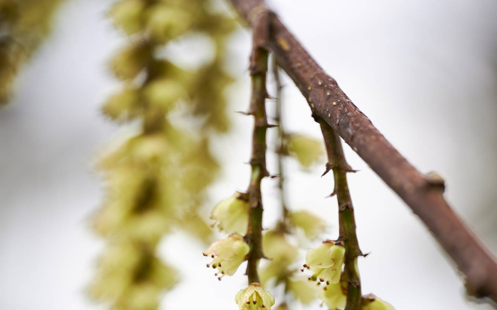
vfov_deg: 6.9
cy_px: 359
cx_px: 249
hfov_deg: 11.1
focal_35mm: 189
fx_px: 2560
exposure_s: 1/250
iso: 64
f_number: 3.2
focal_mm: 105
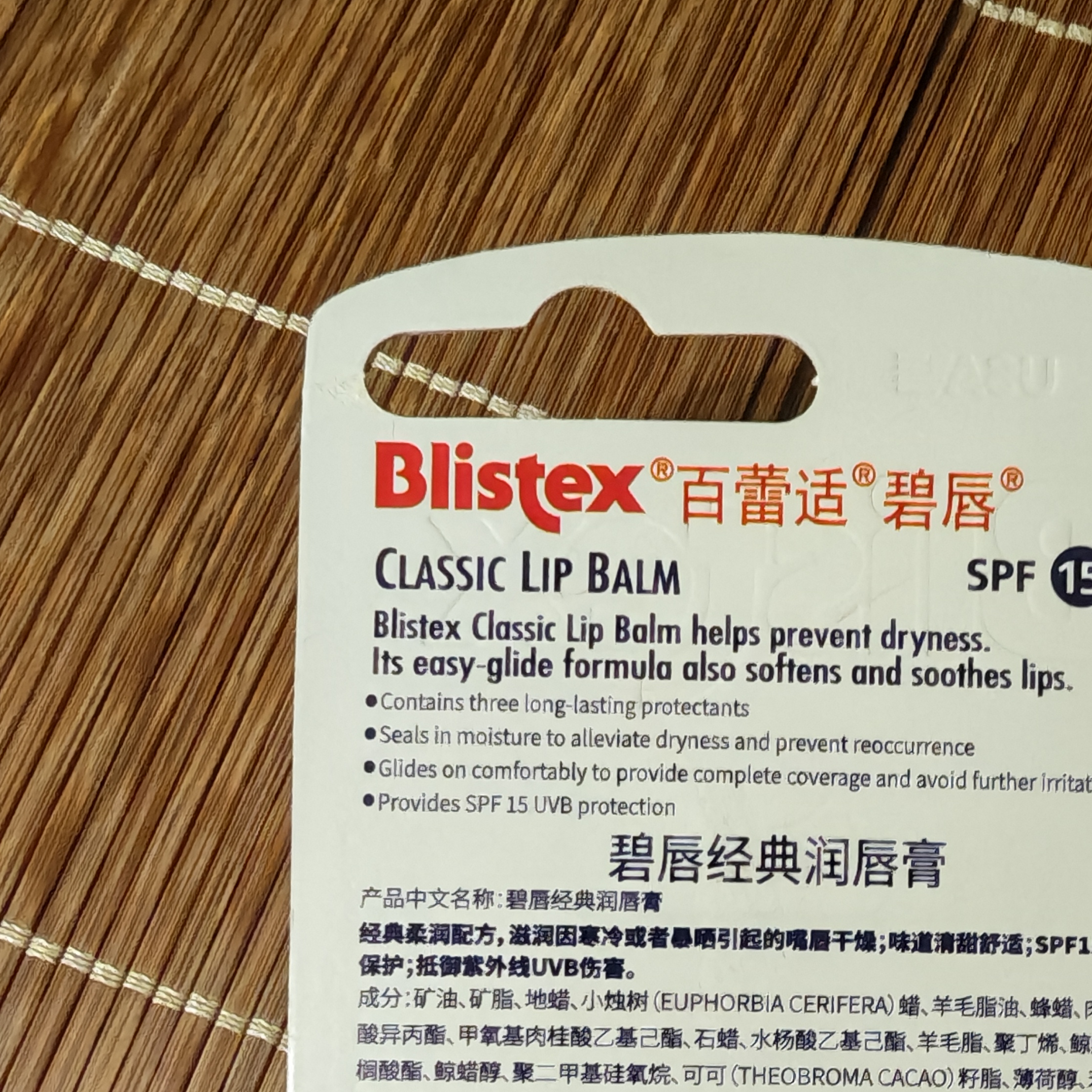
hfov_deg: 44.7
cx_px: 664
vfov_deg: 41.2
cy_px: 993
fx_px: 1321
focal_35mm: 37
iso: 500
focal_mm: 1.82
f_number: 2
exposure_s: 1/25
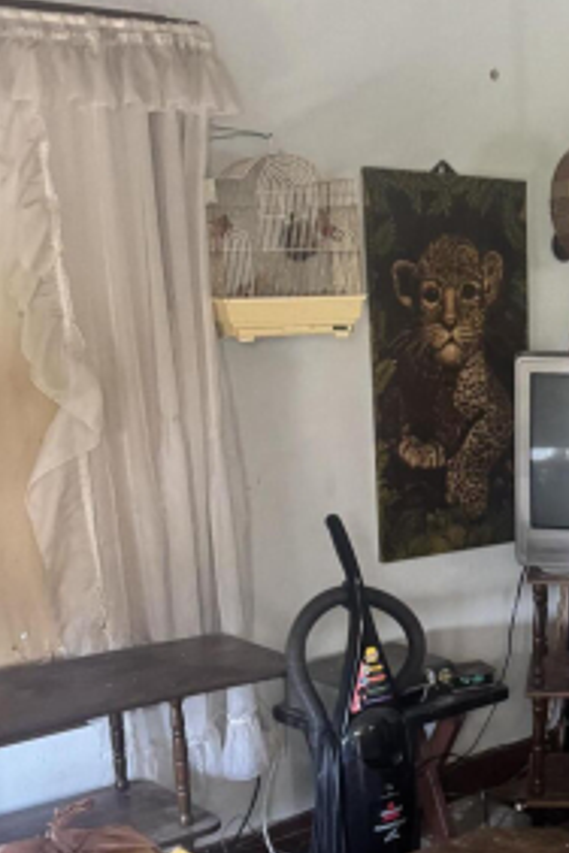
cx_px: 654
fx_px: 1399
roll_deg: +0.5
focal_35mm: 59
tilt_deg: -12.7
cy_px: 576
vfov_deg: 33.6
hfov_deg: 21.6
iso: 500
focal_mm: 6.76
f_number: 1.78
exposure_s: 1/60
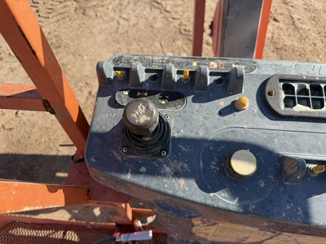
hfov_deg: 71.6
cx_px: 163
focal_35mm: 24
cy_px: 122
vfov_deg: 56.8
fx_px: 226
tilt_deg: -55.9
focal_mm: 6.76
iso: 80
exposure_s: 1/2611
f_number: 1.78
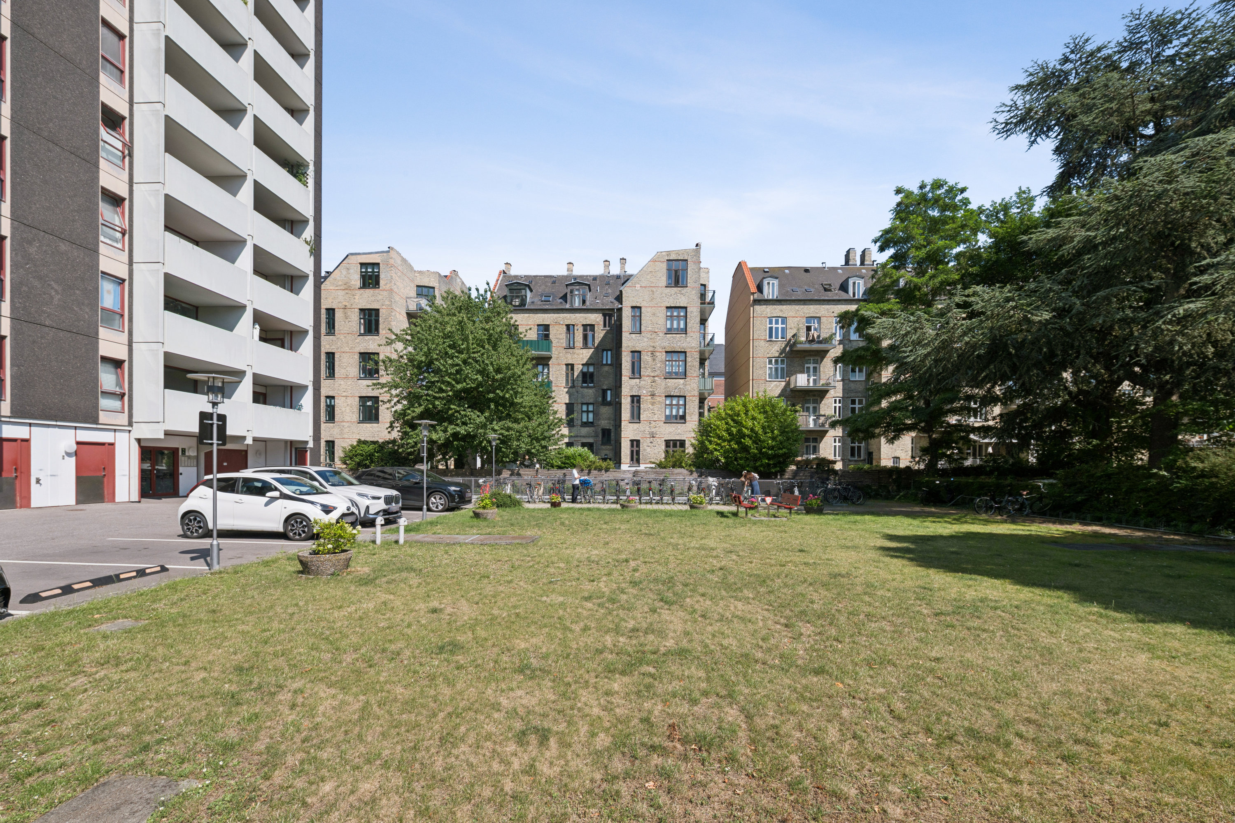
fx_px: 480
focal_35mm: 14
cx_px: 618
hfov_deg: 104.3
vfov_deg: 81.2
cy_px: 412
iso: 160
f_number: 9
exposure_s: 1/500
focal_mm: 14
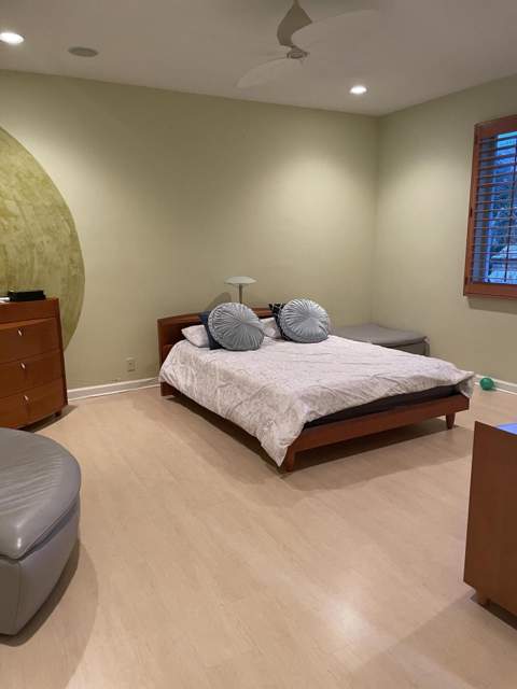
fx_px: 518
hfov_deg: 53.1
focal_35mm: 26
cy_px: 344
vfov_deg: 67.3
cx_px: 258
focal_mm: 4.2
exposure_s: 1/60
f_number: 1.6
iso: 320
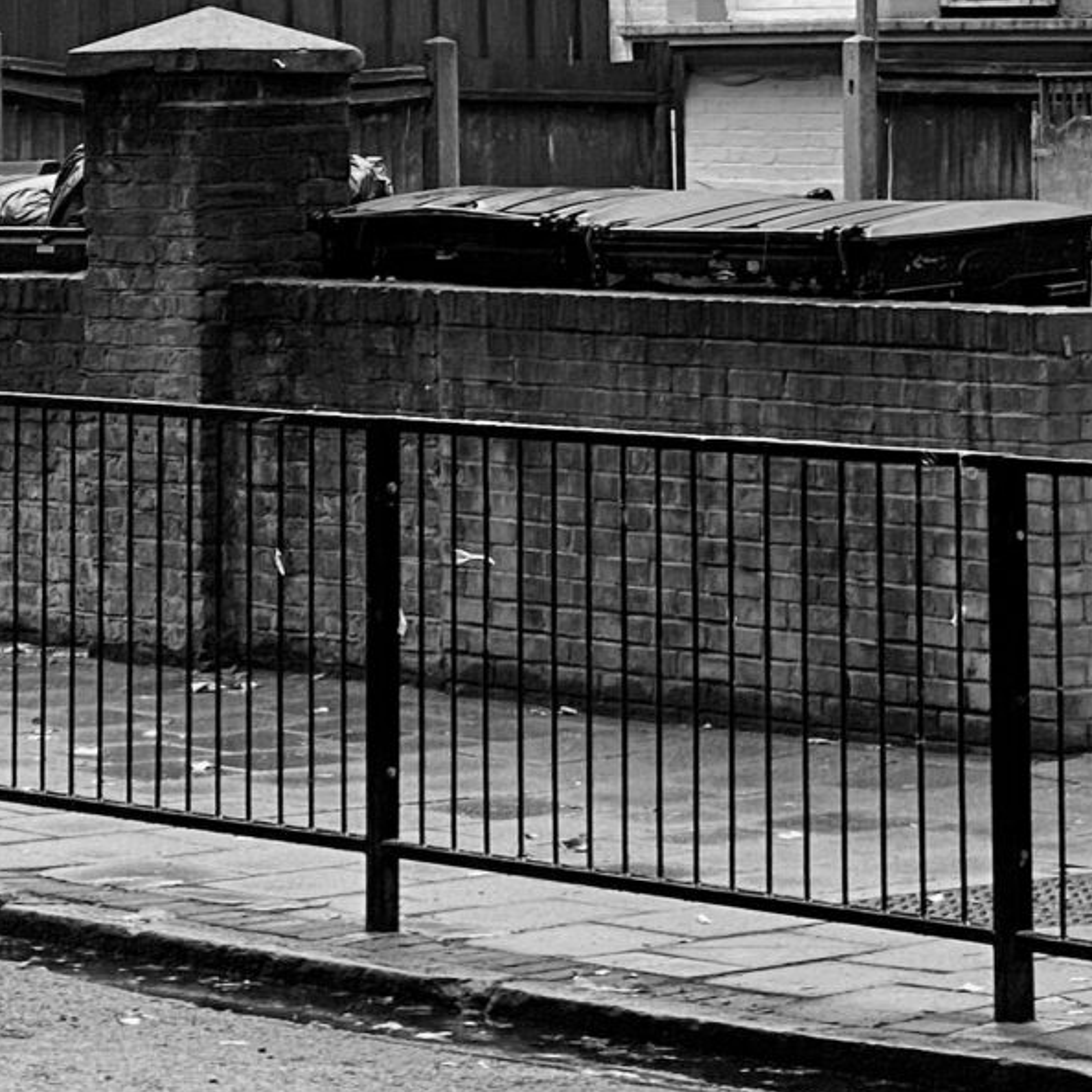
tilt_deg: +3.8
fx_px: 7067
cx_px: 169
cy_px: -415
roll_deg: +1.7
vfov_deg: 8.7
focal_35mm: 198
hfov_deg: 8.8
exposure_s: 1/234
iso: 20
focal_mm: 6
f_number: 2
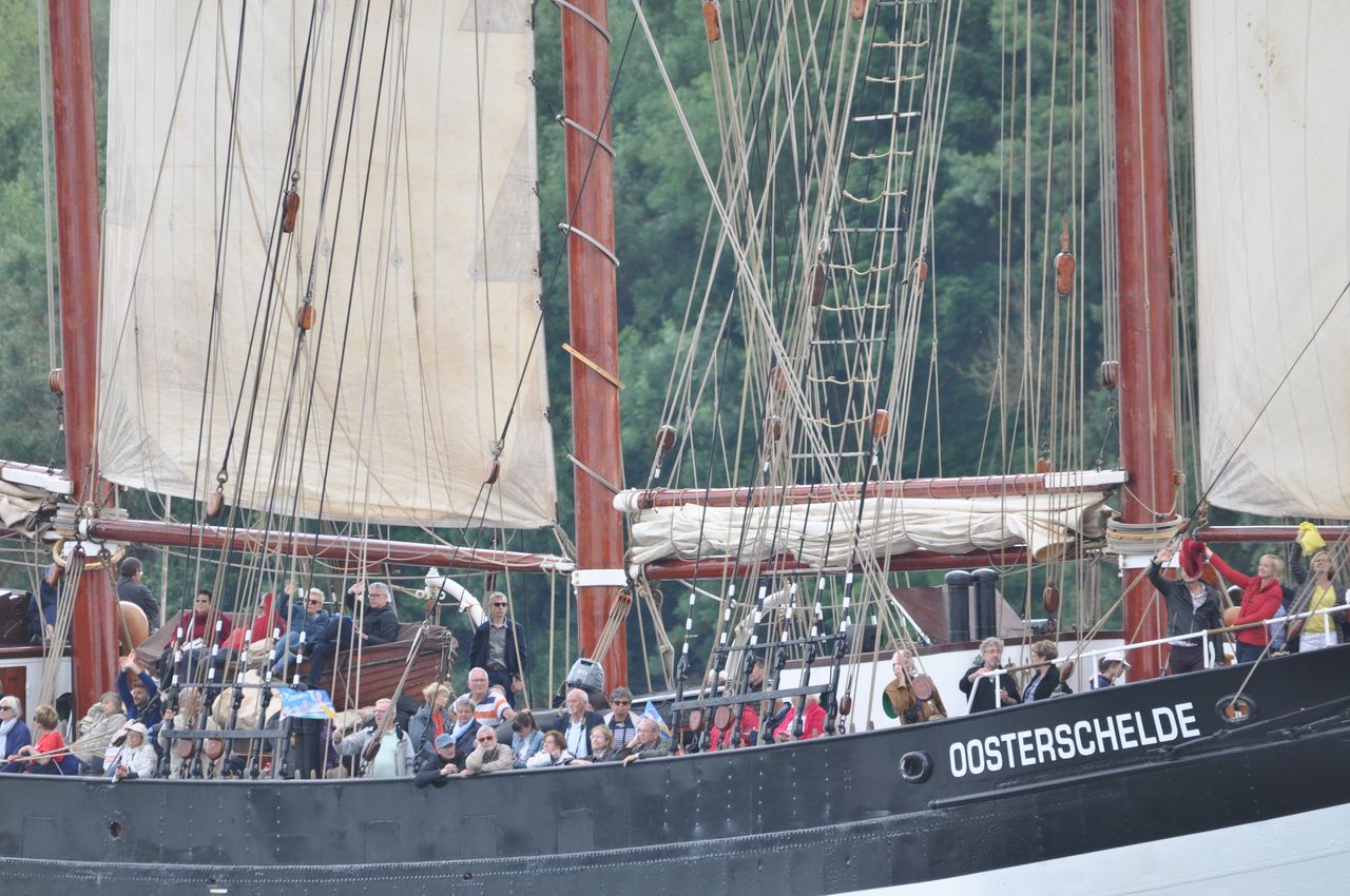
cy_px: 448
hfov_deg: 2.8
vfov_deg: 1.8
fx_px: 28089
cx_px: 675
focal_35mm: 750
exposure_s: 1/250
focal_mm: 500
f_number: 7.1
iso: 360
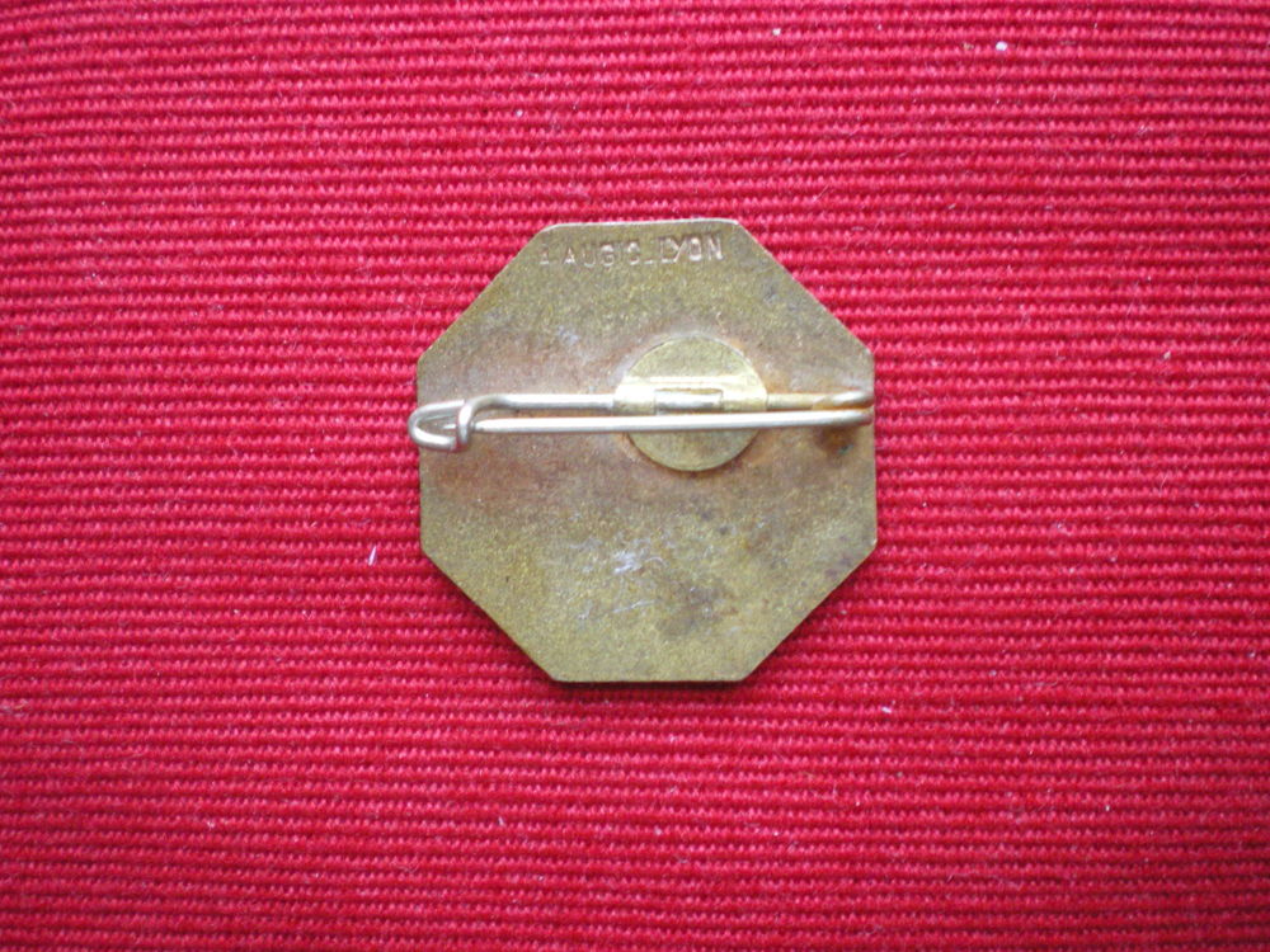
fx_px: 1394
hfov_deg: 49.0
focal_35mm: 38
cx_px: 635
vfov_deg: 37.7
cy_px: 476
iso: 400
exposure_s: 1/20
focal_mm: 6.3
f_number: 3.1
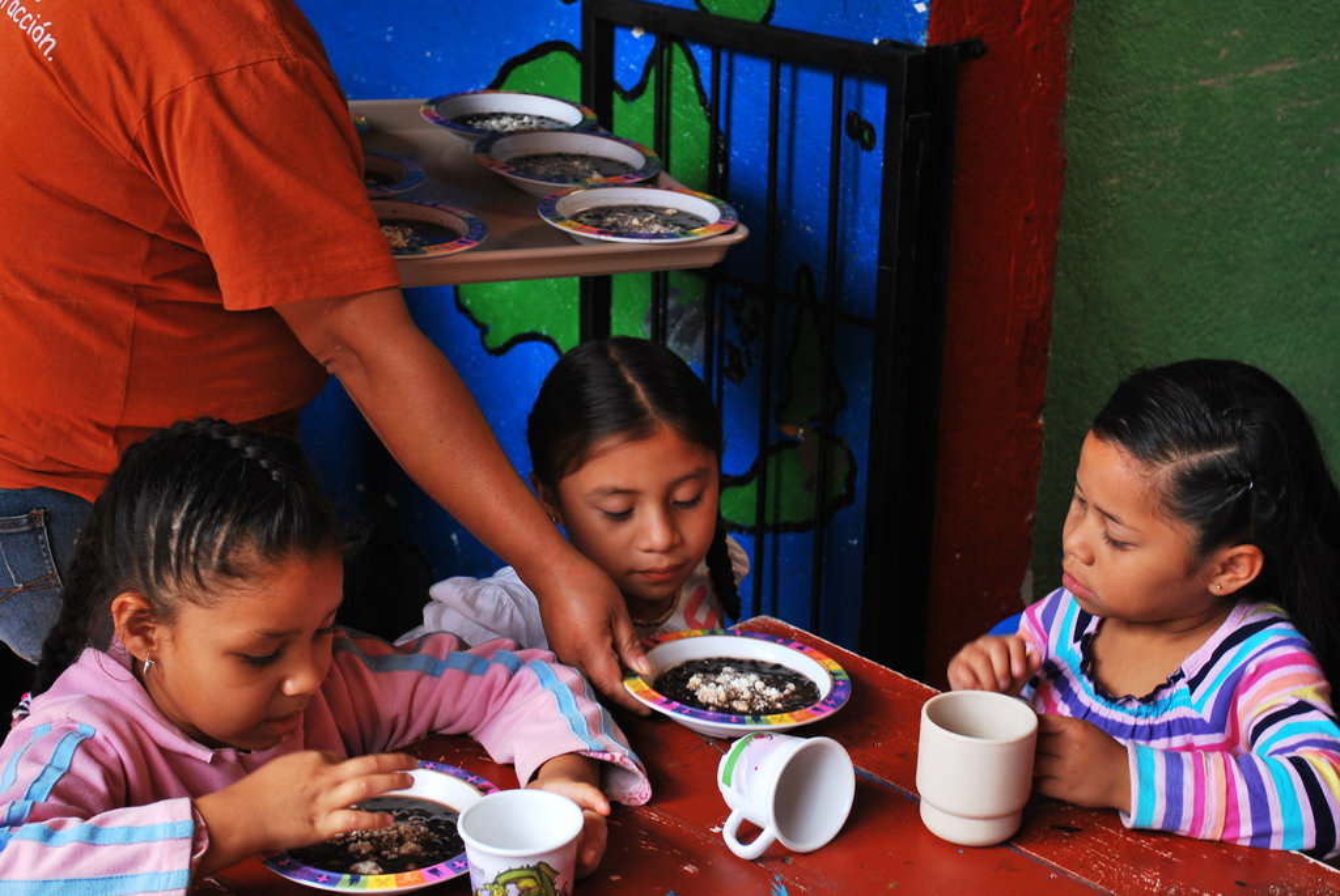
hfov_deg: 31.9
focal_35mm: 63
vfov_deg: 21.6
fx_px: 2347
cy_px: 448
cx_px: 670
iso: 200
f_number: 5.3
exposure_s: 1/60
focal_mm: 42
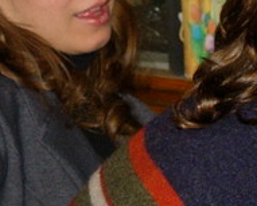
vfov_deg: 4.2
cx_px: 87
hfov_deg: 5.2
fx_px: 2808
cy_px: -4
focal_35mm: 369
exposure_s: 1/161
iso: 200
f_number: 4.9
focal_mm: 23.4
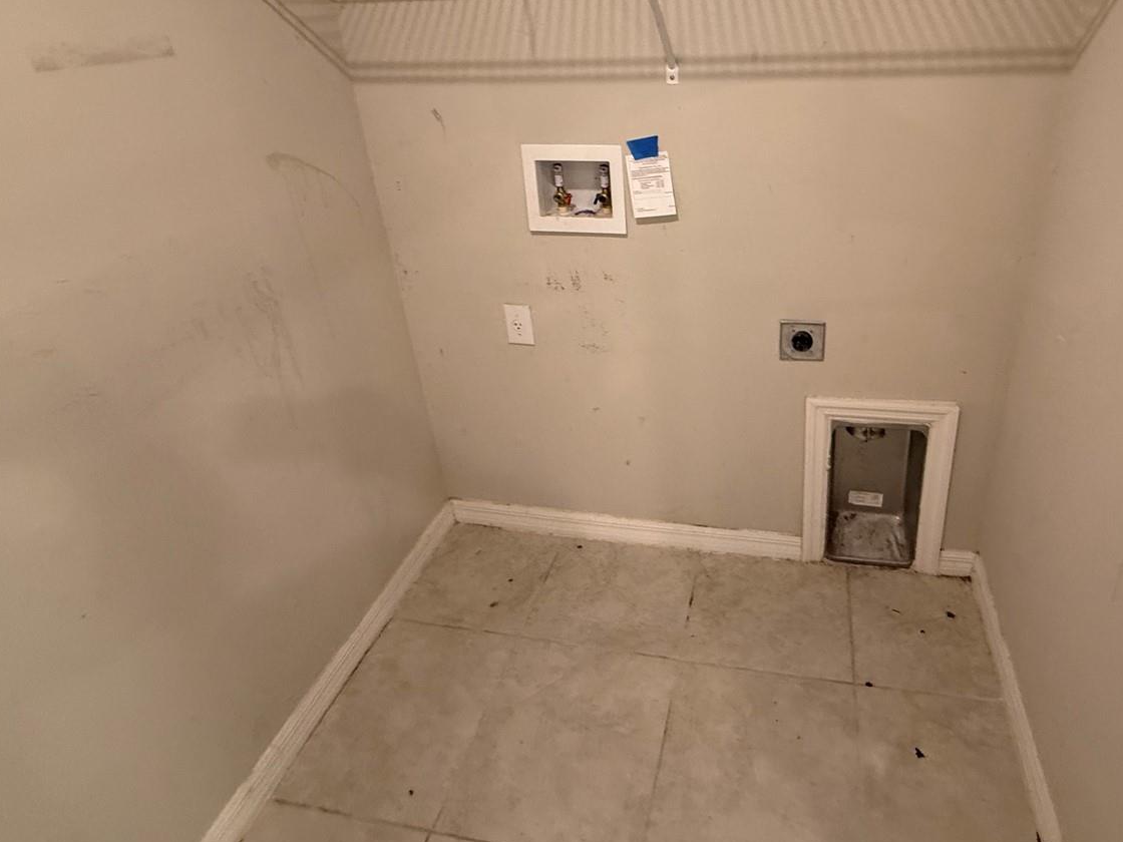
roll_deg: +1.0
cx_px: 699
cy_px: 263
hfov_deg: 80.3
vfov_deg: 63.8
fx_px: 649
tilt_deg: -17.6
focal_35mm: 20
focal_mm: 2.22
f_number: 2.2
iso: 250
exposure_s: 1/60
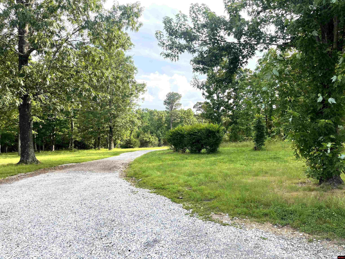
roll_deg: +0.0
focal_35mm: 26
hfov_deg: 67.3
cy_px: 130
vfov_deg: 53.1
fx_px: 259
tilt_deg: -1.9
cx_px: 172
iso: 50
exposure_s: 1/775
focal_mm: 5.1
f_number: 1.6
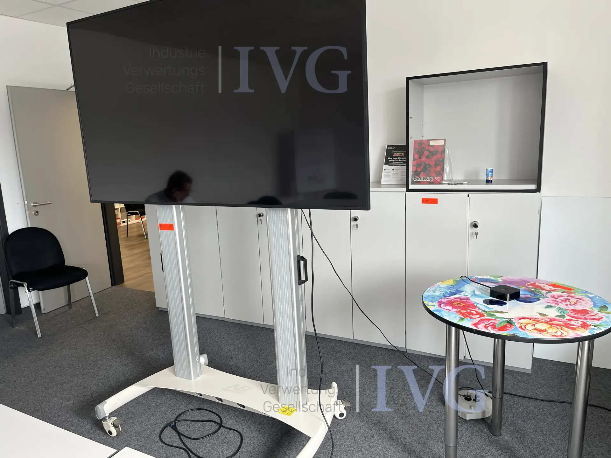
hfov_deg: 67.3
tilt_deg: -10.6
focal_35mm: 26
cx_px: 306
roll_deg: +2.0
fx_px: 459
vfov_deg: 53.1
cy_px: 229
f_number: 1.6
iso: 125
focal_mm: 5.1
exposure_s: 1/121
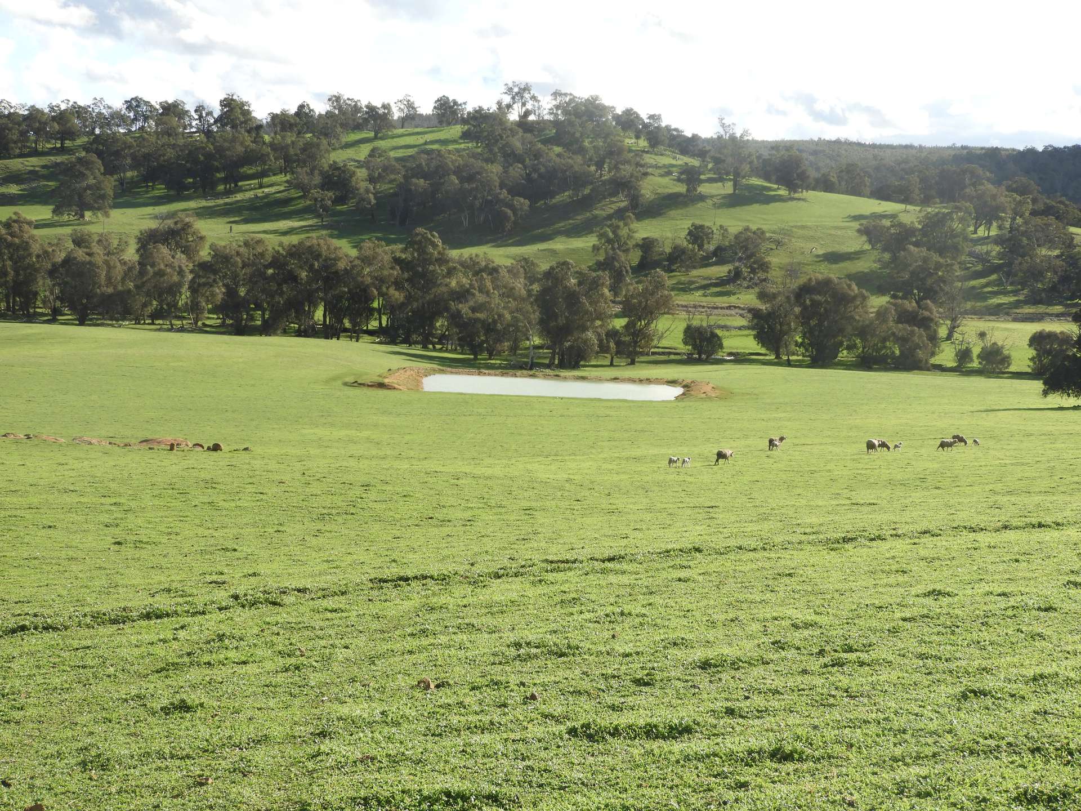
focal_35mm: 55
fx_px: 1718
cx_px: 540
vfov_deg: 26.6
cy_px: 406
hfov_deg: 34.9
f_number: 4
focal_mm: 9.9
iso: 100
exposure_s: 1/400
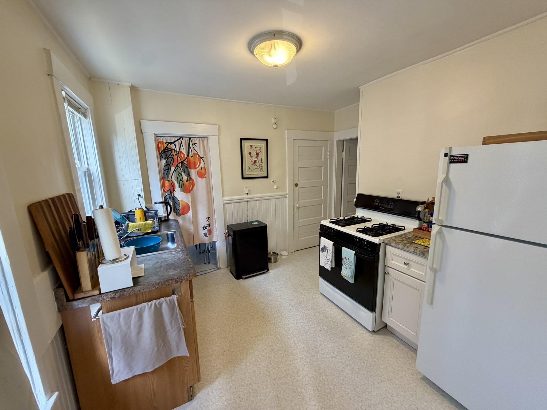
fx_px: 221
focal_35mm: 14
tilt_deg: -10.2
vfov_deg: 85.7
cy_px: 205
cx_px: 274
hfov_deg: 102.1
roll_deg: +2.2
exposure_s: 1/120
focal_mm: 2.22
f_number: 2.2
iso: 320
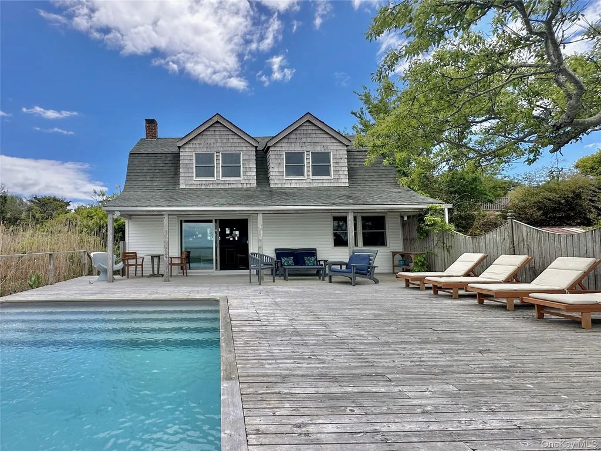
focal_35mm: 14
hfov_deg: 102.1
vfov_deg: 85.7
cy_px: 226
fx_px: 243
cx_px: 300
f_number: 2.2
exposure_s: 1/1276
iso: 40
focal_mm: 2.22
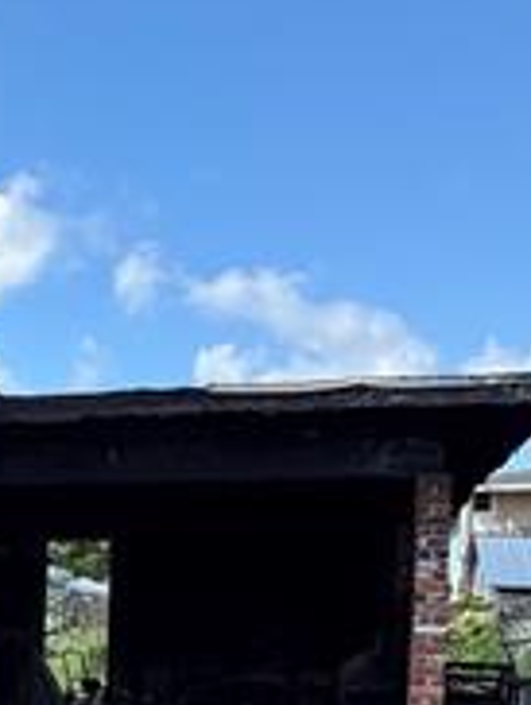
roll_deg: -0.3
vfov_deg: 30.9
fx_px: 1204
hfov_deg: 22.0
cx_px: -182
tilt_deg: -1.5
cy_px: 655
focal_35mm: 59
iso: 40
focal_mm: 2.22
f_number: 2.2
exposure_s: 1/651
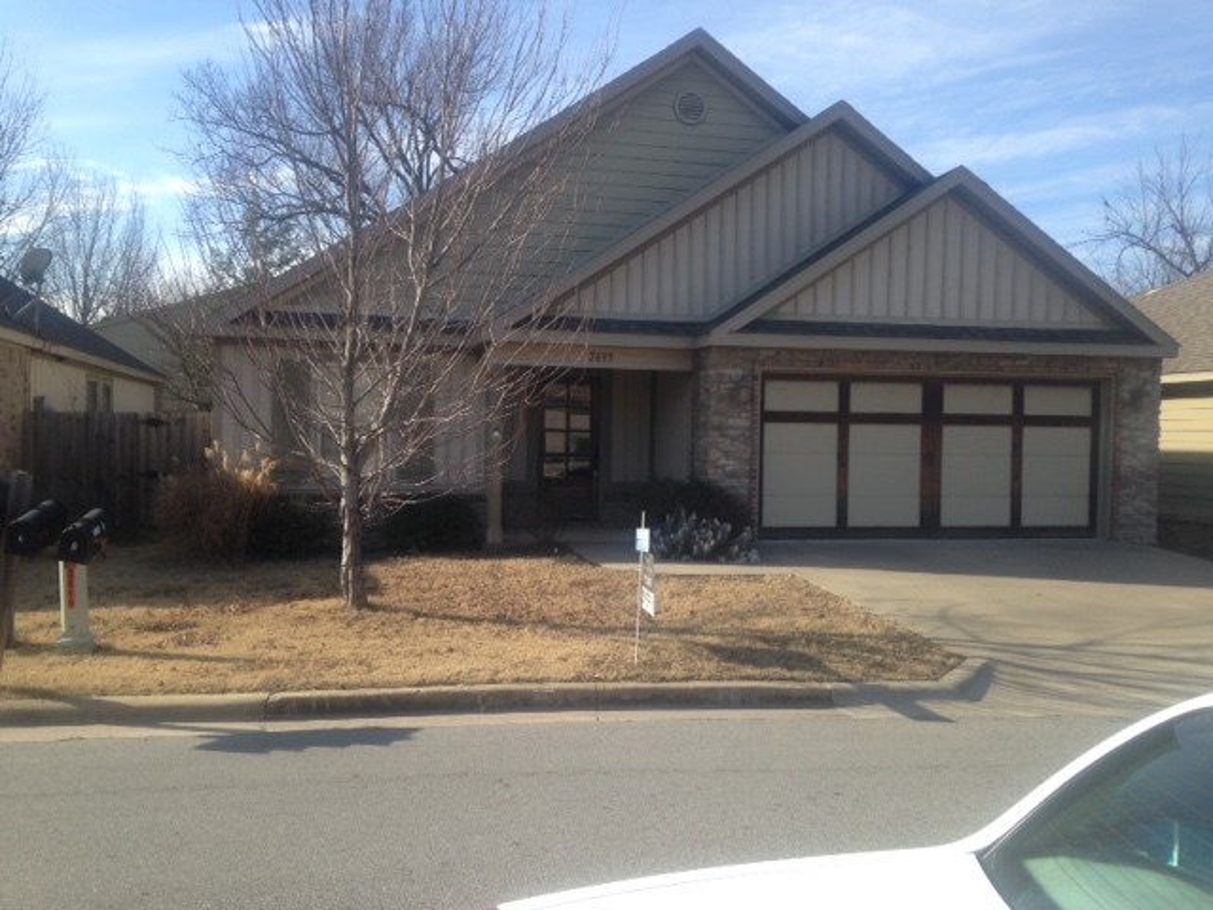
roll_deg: -1.0
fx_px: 1156
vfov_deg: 42.9
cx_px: 606
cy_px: 455
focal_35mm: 33
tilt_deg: -2.0
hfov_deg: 55.4
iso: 50
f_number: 2.4
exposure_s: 1/723
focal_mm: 4.12
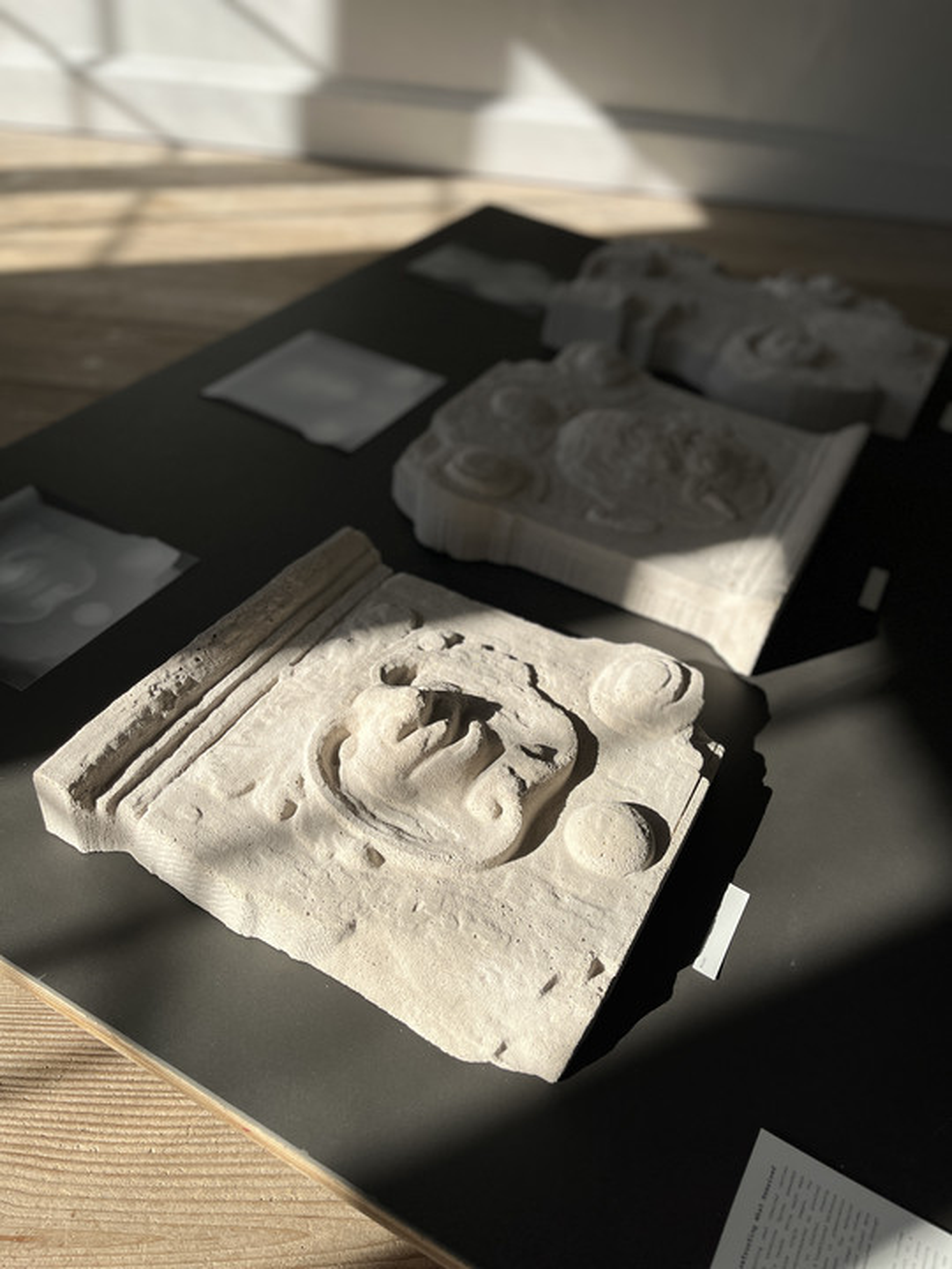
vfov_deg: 67.3
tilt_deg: -41.1
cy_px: 634
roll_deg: -8.2
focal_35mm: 26
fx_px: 953
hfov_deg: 53.1
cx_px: 476
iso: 50
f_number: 1.6
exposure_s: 1/3876
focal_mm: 5.1
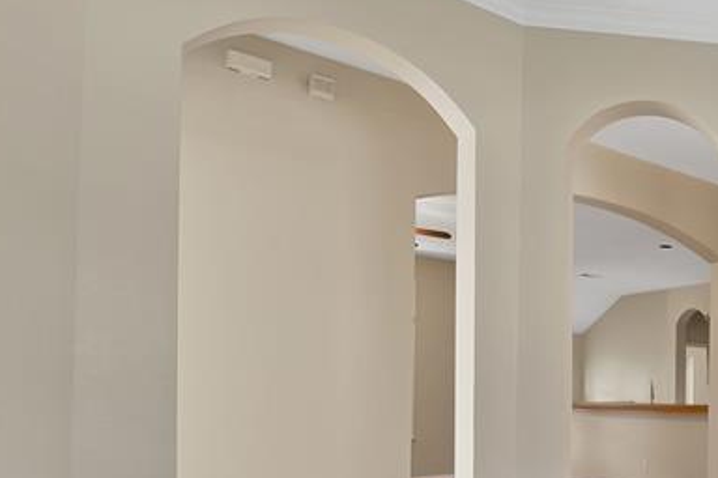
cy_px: 380
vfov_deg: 39.5
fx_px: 638
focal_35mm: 32
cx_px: 875
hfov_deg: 40.1
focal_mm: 12
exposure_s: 1/3
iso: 500
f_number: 9
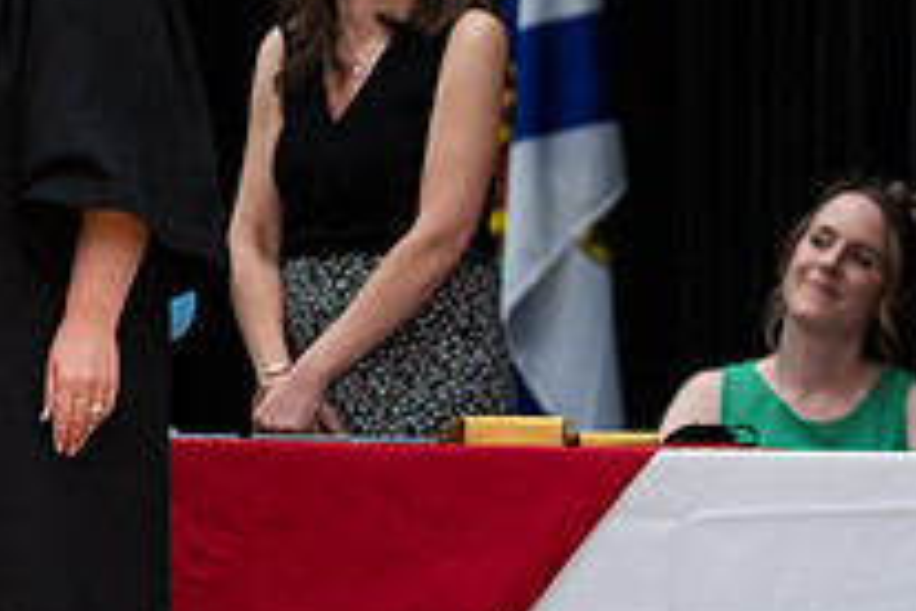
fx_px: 7913
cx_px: -173
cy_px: 354
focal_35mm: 311
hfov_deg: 6.6
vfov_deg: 4.4
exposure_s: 1/200
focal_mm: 85
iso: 1000
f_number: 2.8
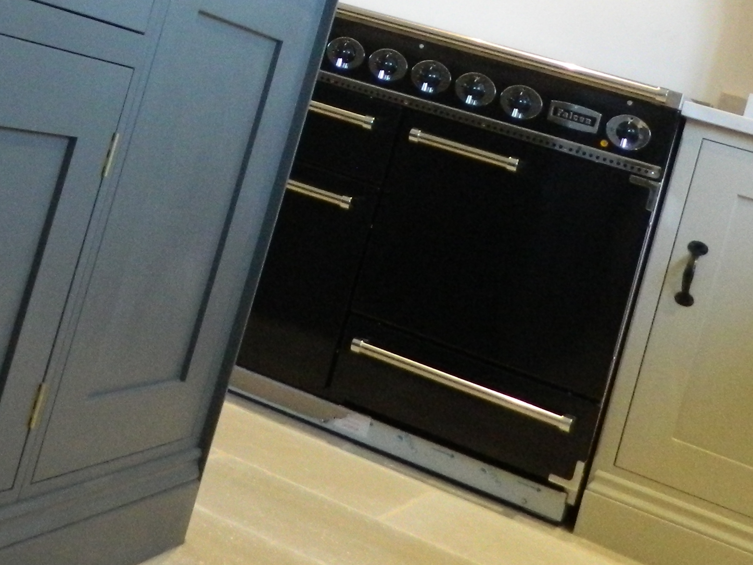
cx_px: 111
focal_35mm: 69
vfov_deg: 20.3
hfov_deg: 27.4
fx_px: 1501
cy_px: -63
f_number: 3.1
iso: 400
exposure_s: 1/50
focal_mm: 4.5
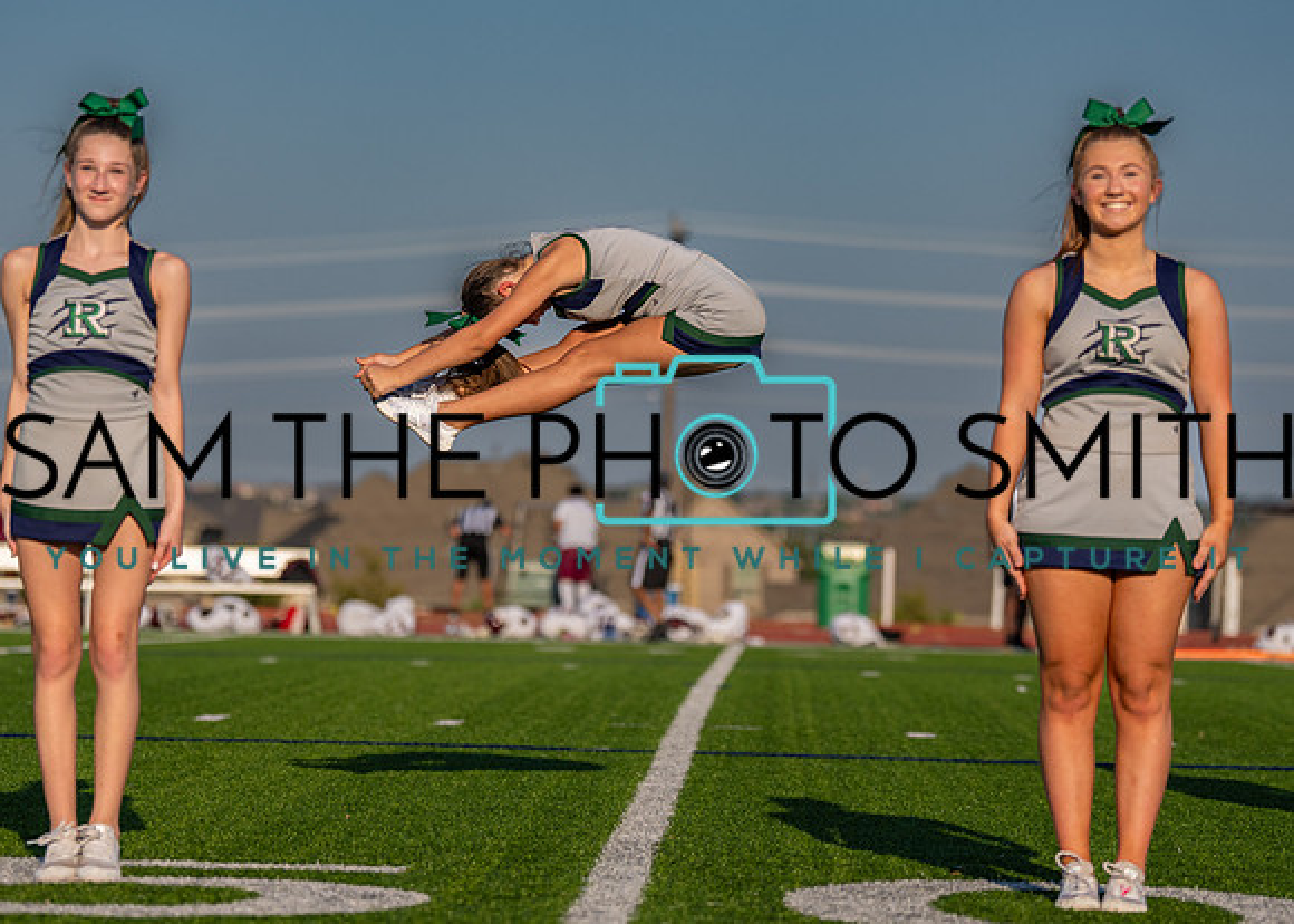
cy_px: 378
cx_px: 613
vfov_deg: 9.2
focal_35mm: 155
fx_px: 5708
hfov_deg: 12.9
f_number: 2.8
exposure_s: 1/5000
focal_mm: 113
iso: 100
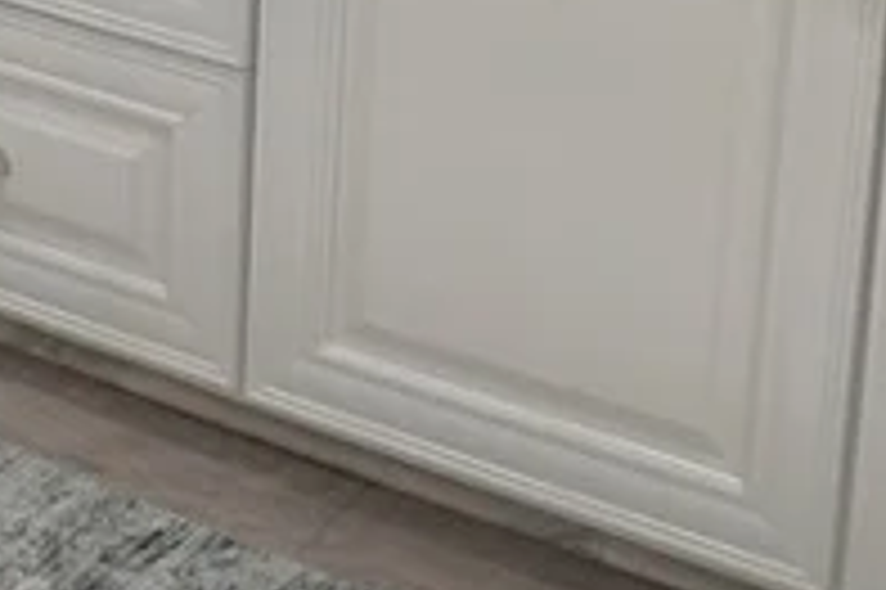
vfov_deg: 12.1
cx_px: 58
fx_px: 2557
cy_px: -475
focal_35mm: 104
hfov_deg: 19.2
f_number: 4
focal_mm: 20
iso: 500
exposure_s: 1/160
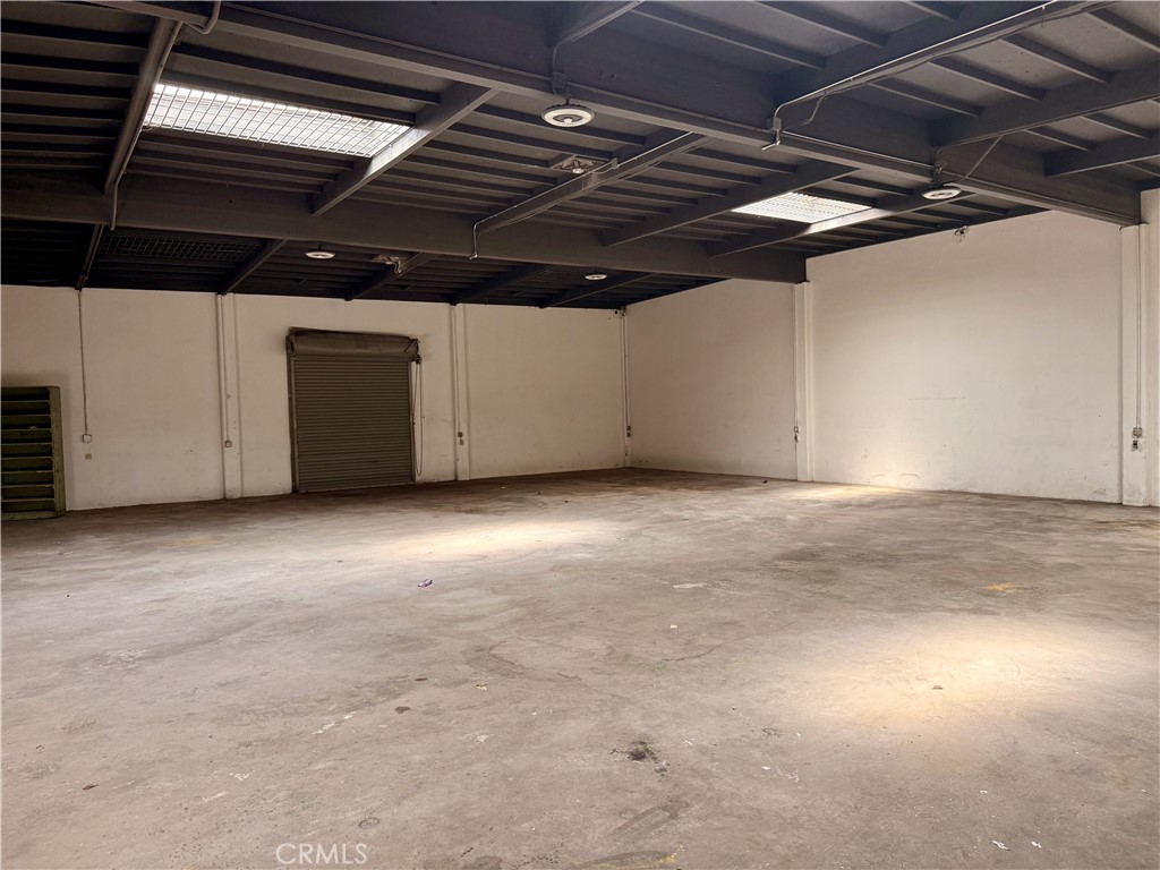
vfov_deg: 56.8
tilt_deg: -2.1
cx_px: 580
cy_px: 435
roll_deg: +0.7
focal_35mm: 24
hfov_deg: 71.6
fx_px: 804
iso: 160
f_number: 1.78
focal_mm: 6.76
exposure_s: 1/121
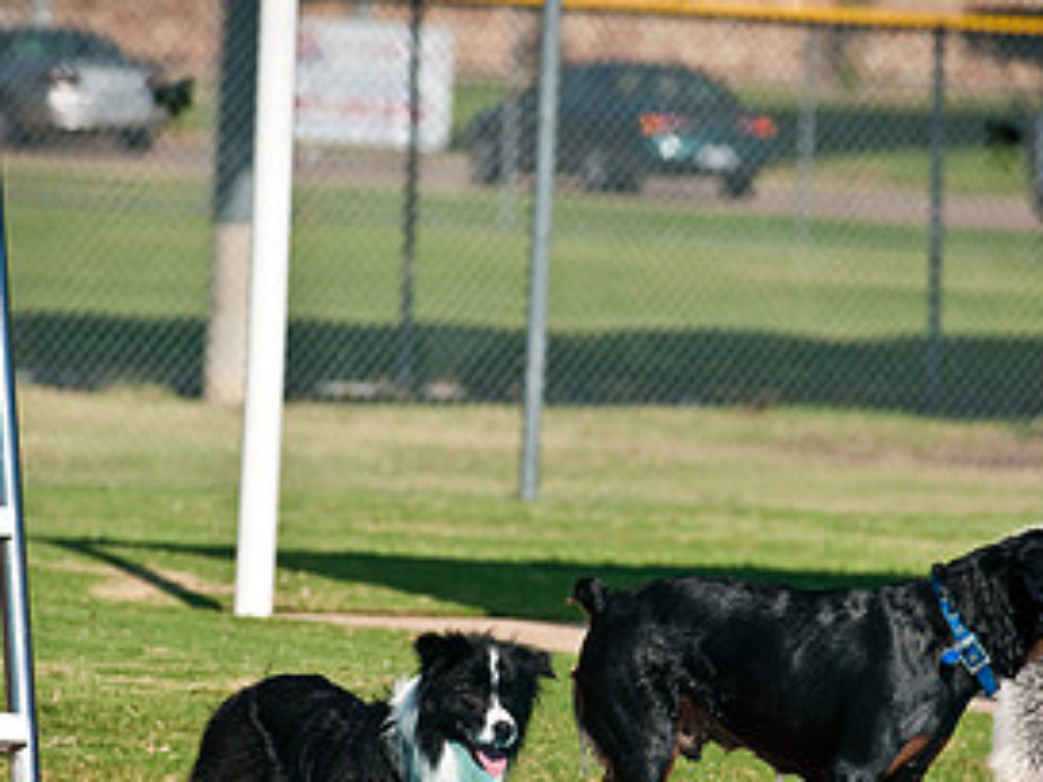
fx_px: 14372
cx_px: 569
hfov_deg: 4.2
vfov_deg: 3.1
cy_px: 724
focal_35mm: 477
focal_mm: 200
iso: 200
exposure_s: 1/1250
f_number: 5.6
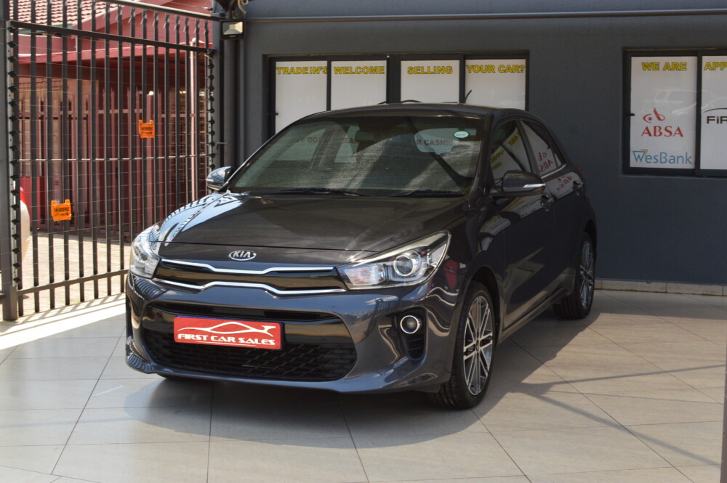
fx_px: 1059
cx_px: 364
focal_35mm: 52
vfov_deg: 25.7
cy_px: 242
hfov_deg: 37.9
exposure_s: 1/200
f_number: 10
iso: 400
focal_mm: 35
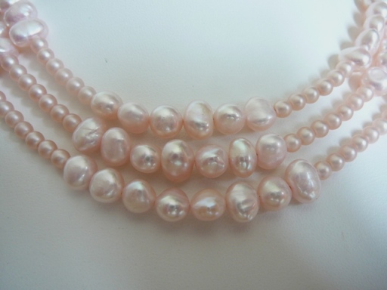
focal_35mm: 35
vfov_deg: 40.7
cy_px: 145
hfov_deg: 52.6
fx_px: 391
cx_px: 194
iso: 100
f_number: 2.8
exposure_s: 1/20
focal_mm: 5.2
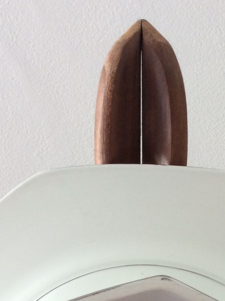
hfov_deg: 15.8
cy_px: 354
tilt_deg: -29.0
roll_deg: +1.2
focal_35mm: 93
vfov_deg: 19.9
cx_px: 155
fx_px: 808
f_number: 2.4
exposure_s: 1/50
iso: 40
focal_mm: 3.3
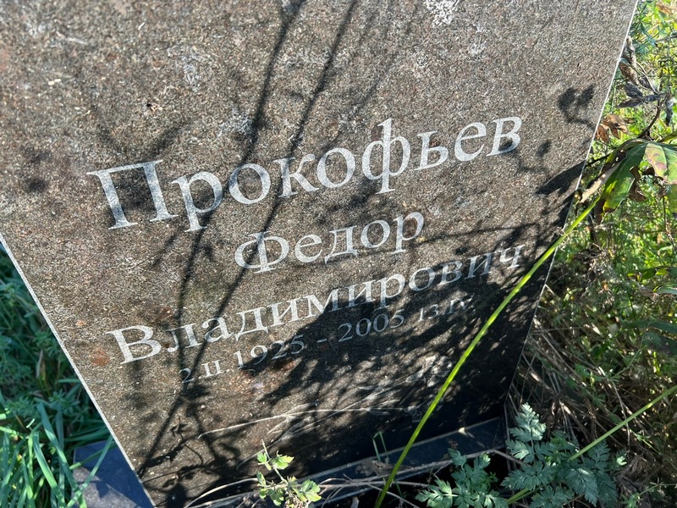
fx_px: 508
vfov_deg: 53.1
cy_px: 254
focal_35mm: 26
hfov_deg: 67.3
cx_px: 338
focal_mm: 5.7
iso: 50
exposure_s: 1/572
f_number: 1.5
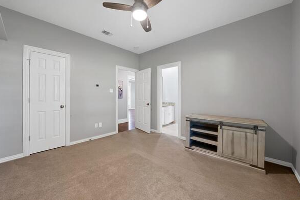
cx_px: 143
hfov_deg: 108.3
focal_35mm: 13
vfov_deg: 85.4
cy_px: 96
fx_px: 108
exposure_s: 1/2.5
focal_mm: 12
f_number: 9
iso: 640
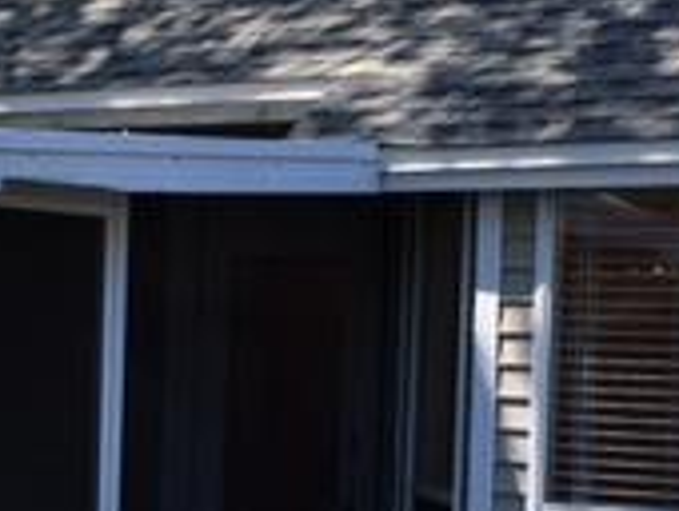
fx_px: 2141
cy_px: 411
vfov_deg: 13.5
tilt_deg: -3.4
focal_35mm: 109
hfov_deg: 18.0
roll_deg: -2.0
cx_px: 224
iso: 25
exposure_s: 1/587
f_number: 2.2
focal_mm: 4.15
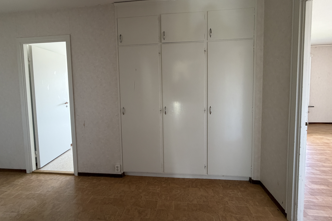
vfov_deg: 76.8
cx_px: 165
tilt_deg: -3.0
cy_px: 93
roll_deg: +0.9
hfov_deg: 100.4
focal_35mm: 15
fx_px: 138
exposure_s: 1/81
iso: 320
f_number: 2.2
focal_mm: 2.22
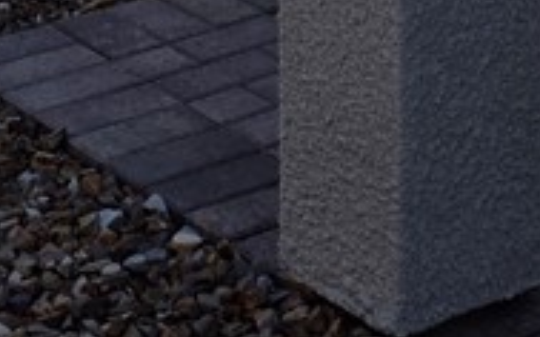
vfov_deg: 8.5
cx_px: 389
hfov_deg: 15.8
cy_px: -617
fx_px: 1942
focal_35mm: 132
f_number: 1.7
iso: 80
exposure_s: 1/4237
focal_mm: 6.3
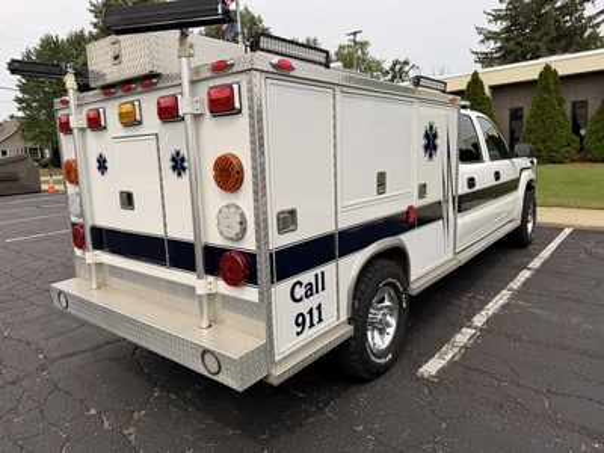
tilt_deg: -7.6
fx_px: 419
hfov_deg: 71.6
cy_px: 226
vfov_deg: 56.8
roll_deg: +4.9
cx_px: 302
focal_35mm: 24
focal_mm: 6.76
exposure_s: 1/4673
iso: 80
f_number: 1.78
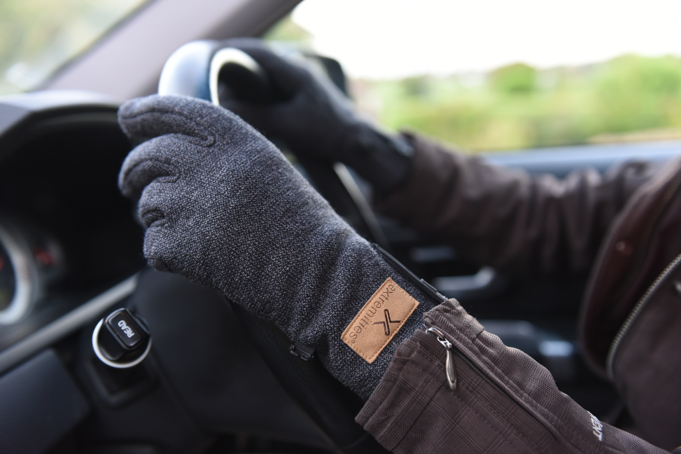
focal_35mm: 40
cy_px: 227
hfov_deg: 48.4
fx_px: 757
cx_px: 340
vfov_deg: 33.4
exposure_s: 1/160
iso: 1600
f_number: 3.2
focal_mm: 40
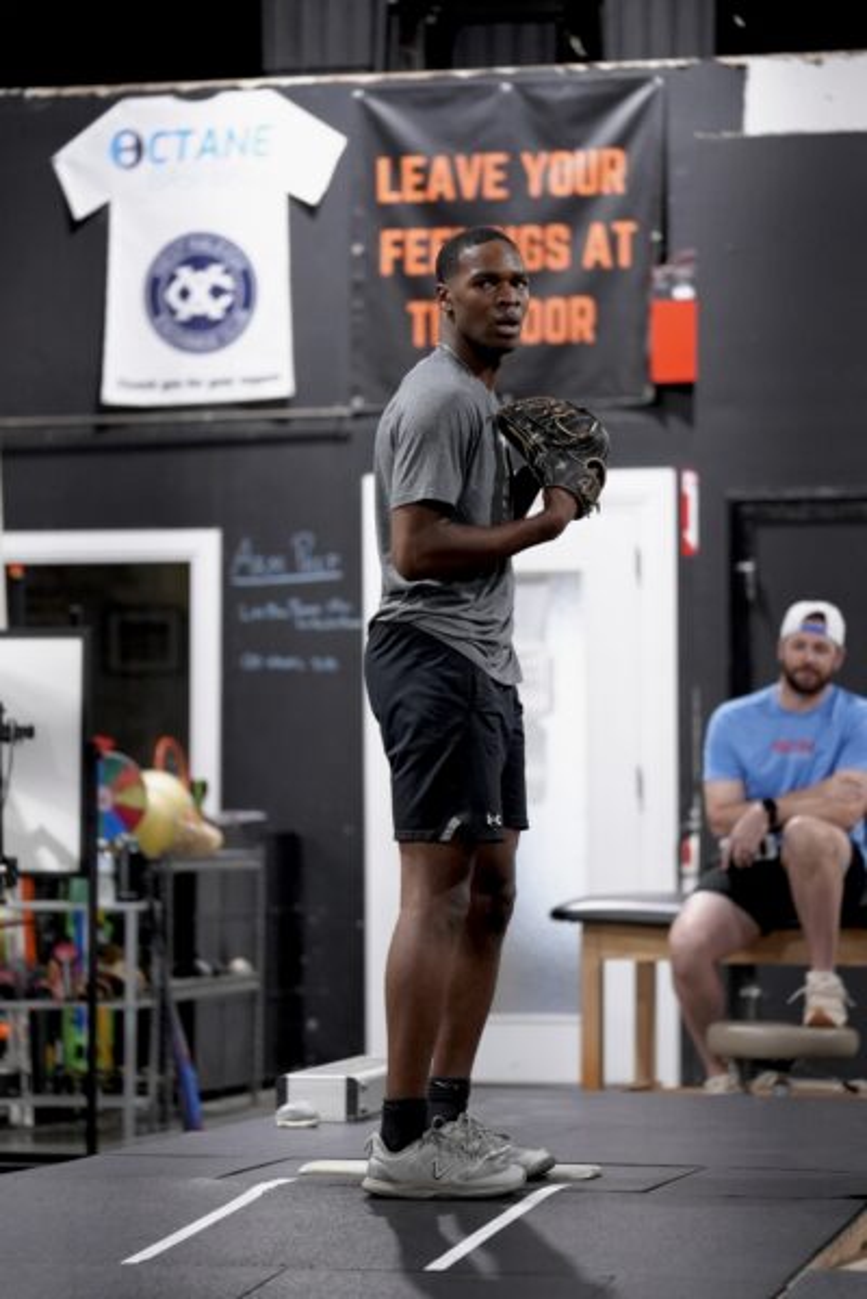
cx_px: 434
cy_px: 650
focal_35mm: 128
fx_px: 4618
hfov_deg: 10.7
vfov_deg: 16.0
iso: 5000
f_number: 2.8
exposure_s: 1/500
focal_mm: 128
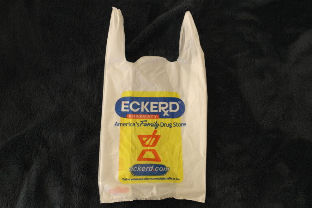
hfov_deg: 61.9
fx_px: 260
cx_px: 156
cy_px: 104
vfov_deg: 43.6
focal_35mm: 30
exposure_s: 1/20
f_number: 3.5
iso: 800
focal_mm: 20
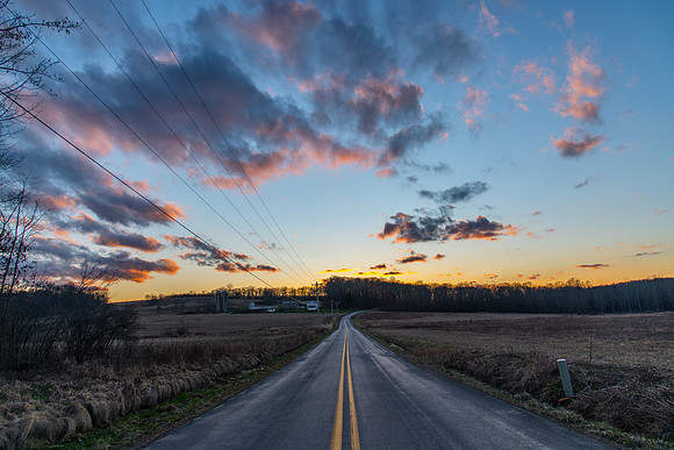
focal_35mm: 24
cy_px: 225
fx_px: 449
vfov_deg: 53.2
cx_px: 337
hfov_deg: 73.7
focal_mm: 24
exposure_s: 1/200
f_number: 7.1
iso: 100
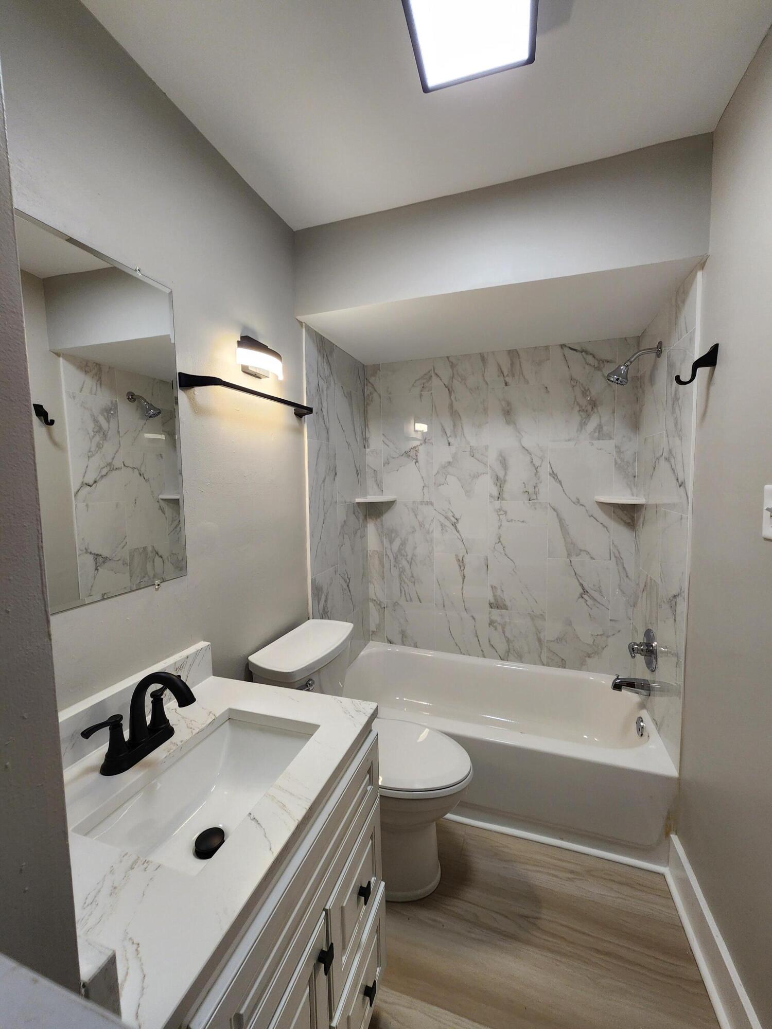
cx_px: 386
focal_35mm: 13
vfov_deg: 106.2
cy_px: 514
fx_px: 387
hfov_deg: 89.9
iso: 125
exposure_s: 1/60
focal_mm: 2.2
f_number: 2.2
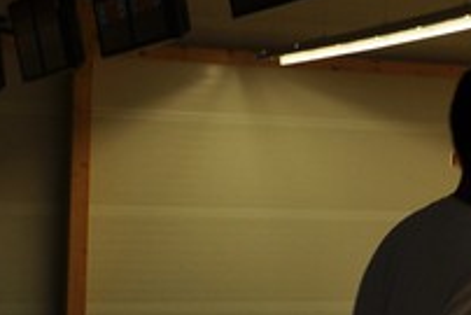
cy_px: 189
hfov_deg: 11.0
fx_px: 1990
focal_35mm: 152
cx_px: 1187
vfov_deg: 9.0
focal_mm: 20
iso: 200
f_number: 5.6
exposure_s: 1/10
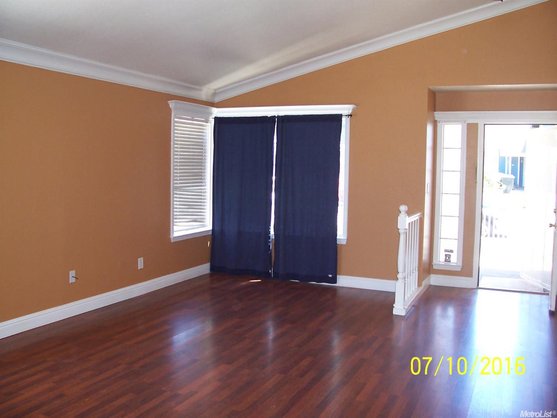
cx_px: 278
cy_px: 209
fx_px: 547
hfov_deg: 54.0
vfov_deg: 41.8
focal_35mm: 34
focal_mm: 5.6
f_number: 2.7
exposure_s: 1/60
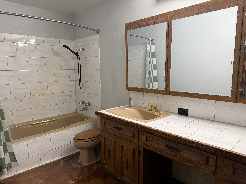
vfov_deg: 56.8
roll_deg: +0.4
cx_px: 123
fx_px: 171
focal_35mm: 24
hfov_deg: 71.6
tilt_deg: -8.0
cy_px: 92
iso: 125
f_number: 1.78
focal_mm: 6.76
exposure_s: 1/60
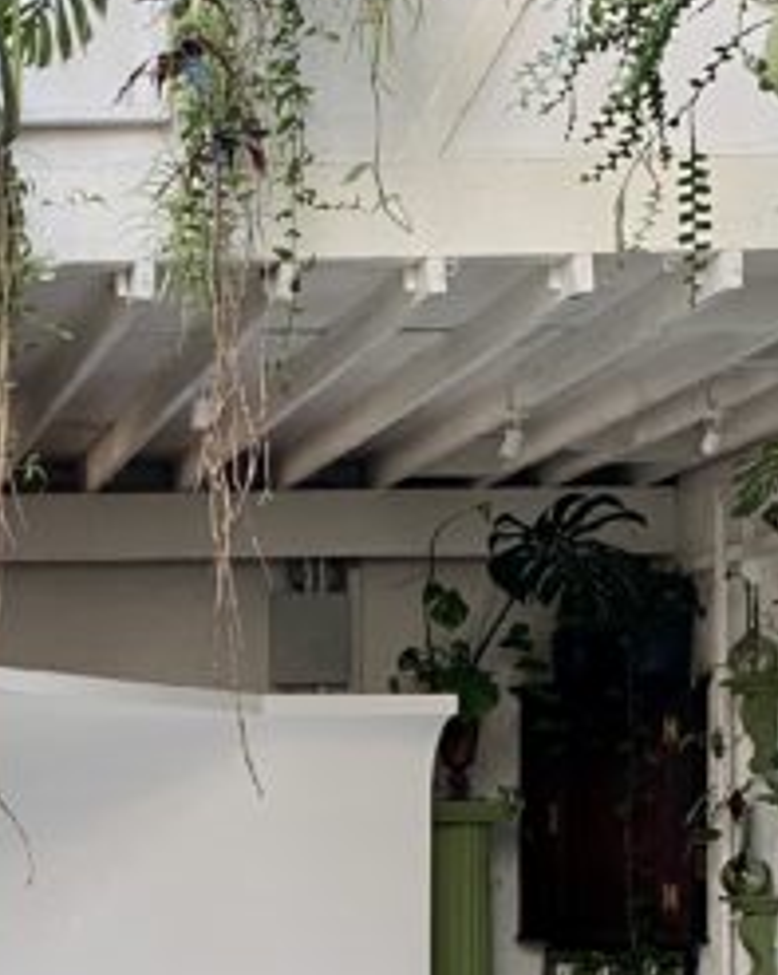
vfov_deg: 23.3
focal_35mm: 79
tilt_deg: -0.5
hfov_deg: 17.6
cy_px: 947
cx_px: -355
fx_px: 2278
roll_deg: -0.2
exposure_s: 1/81
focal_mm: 4.25
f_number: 1.8
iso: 125
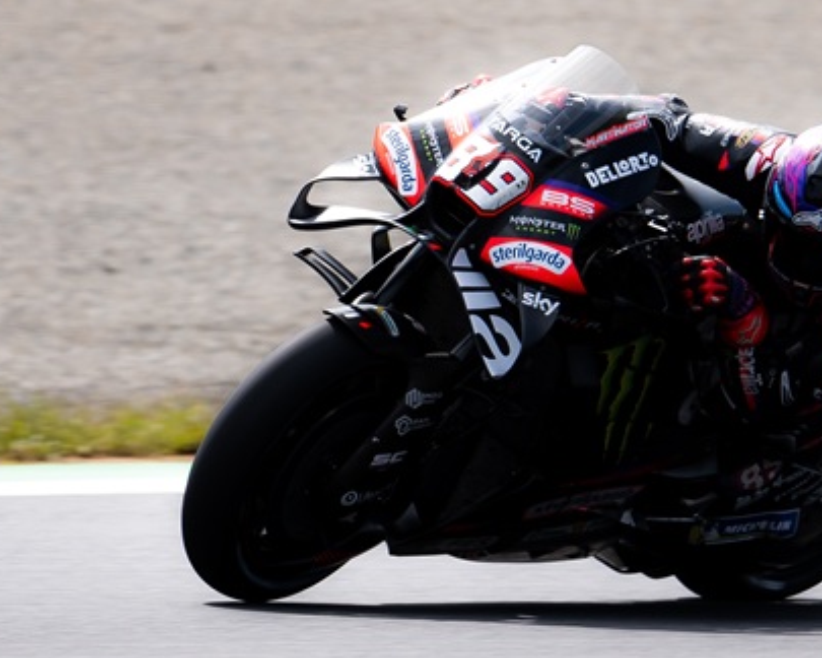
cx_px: 619
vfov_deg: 1.4
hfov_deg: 1.7
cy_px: 409
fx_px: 27053
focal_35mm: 1112
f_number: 8
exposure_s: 1/800
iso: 250
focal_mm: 400
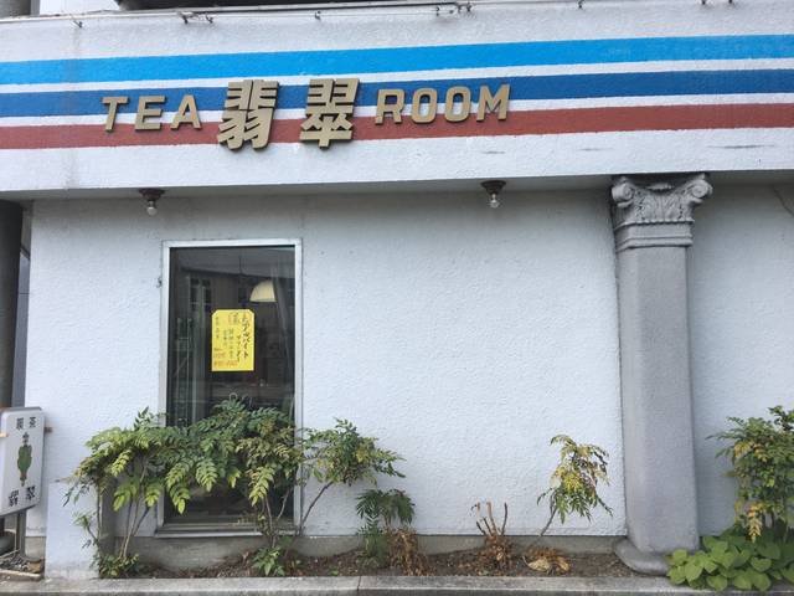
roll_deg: +0.2
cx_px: 397
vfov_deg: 48.2
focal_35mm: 29
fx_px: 665
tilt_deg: +4.6
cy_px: 298
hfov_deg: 61.7
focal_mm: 4.15
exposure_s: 1/120
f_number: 2.2
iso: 40
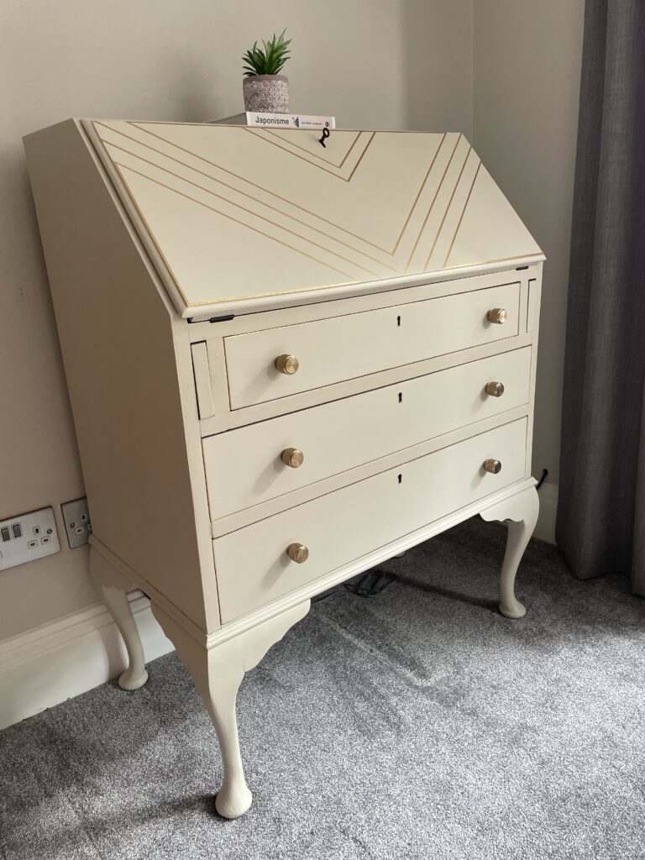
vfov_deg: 67.3
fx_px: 646
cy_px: 430
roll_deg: +3.2
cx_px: 322
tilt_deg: -18.7
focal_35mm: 26
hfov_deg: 53.1
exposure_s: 1/121
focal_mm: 4.2
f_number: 1.6
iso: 100
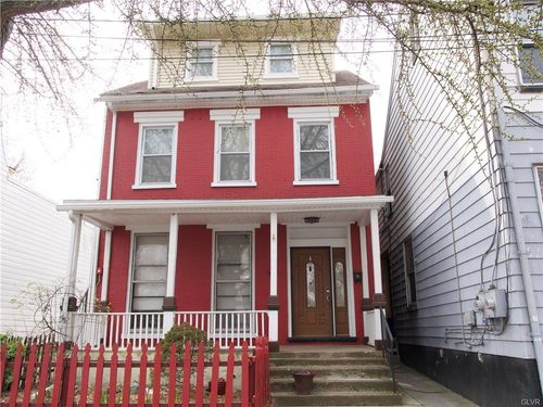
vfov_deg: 46.8
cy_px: 204
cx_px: 272
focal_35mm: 30
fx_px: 471
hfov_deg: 60.0
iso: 200
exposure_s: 1/80
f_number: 9
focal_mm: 15
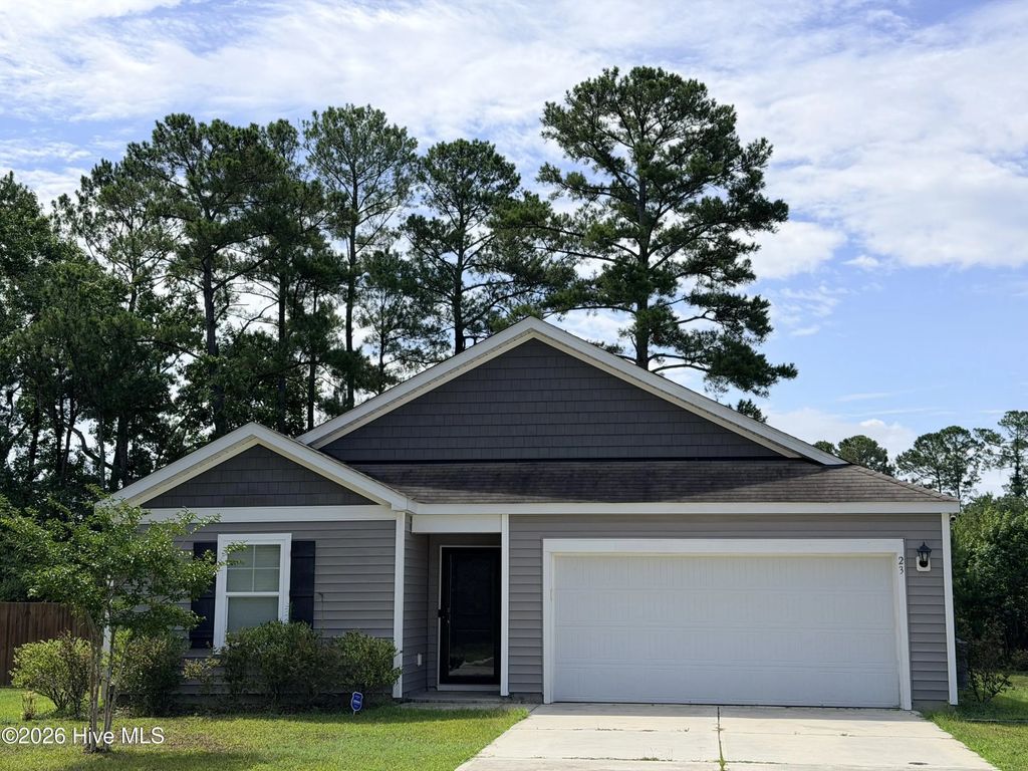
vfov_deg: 30.3
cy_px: 386
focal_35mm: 48
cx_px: 514
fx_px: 1425
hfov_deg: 39.7
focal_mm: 6.76
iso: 64
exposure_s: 1/6024
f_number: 1.78
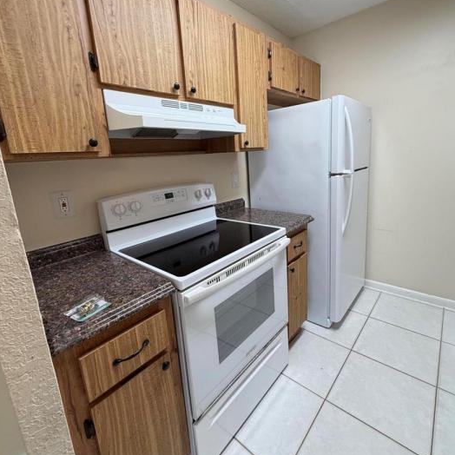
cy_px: 209
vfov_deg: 83.8
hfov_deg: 84.0
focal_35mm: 17
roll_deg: +3.3
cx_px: 232
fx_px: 253
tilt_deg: -11.1
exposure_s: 1/120
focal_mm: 2.22
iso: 250
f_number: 2.2
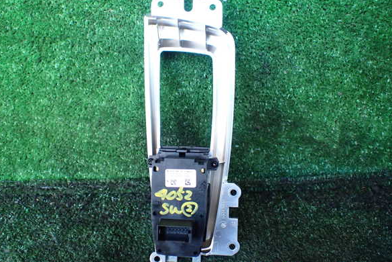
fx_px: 348
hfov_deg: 58.7
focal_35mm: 32
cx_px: 192
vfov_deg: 41.1
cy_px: 128
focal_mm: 5.4
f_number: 2.3
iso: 640
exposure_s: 1/125
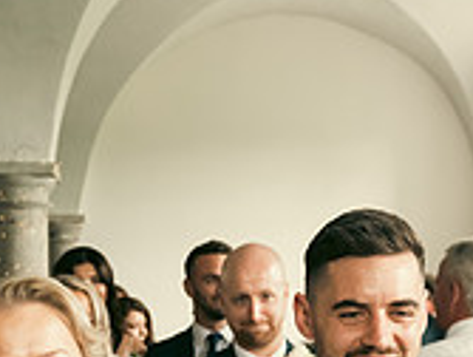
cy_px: 483
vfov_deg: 17.2
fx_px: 1095
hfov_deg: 24.2
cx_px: 142
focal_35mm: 80
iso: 800
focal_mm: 24
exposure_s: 1/160
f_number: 3.5
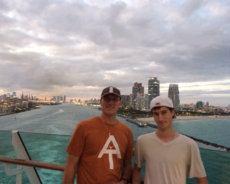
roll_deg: -1.4
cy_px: 91
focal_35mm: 31
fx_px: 211
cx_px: 121
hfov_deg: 57.2
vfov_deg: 47.1
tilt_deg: +1.9
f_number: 2.2
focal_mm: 4.15
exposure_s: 1/15
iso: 400
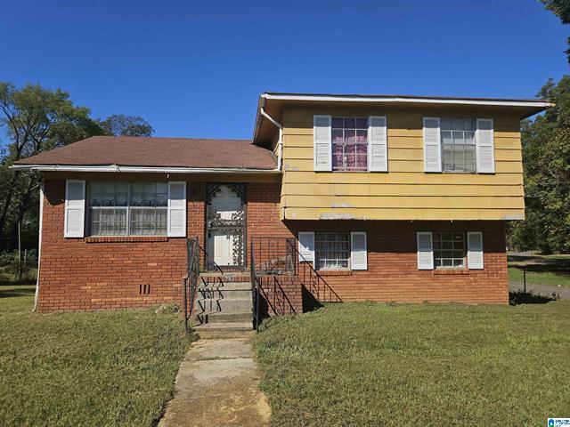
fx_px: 379
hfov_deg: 73.9
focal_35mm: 23
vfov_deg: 58.9
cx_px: 285
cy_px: 214
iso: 25
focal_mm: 5.4
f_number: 1.8
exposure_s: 1/2483
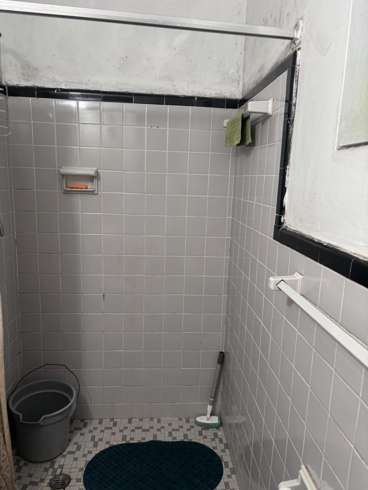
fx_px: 369
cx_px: 184
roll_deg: -3.1
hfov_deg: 53.1
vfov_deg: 67.3
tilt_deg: -12.5
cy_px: 245
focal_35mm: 26
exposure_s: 1/60
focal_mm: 5.96
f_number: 1.6
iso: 125
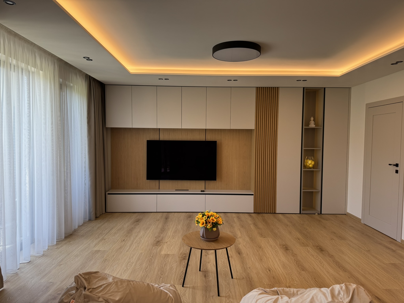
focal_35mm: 24
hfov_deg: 71.6
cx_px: 202
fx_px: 280
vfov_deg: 56.8
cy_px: 152
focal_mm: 6.76
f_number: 1.78
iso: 100
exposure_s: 1/121
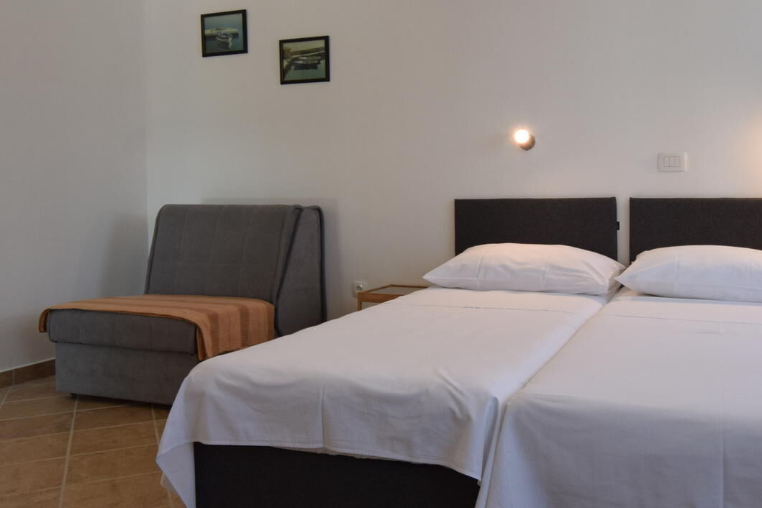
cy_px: 168
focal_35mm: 34
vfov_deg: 38.4
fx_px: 720
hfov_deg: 55.6
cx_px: 437
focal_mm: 10
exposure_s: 1/80
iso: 400
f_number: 4.5
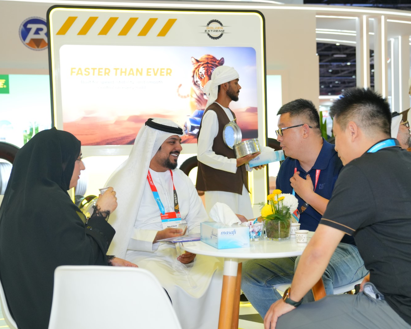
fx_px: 584
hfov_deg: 38.7
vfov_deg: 31.5
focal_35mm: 48
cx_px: 228
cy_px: 166
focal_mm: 42
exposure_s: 1/160
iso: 1000
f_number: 3.5
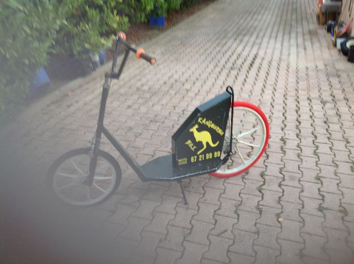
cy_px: 132
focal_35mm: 35
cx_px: 177
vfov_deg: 40.6
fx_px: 357
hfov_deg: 52.7
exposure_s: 1/30
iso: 50
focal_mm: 4.28
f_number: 2.4
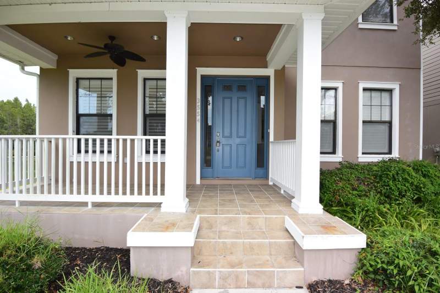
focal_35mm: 18
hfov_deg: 90.0
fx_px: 220
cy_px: 146
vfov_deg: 67.4
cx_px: 220
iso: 160
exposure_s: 1/250
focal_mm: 6.7
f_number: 4
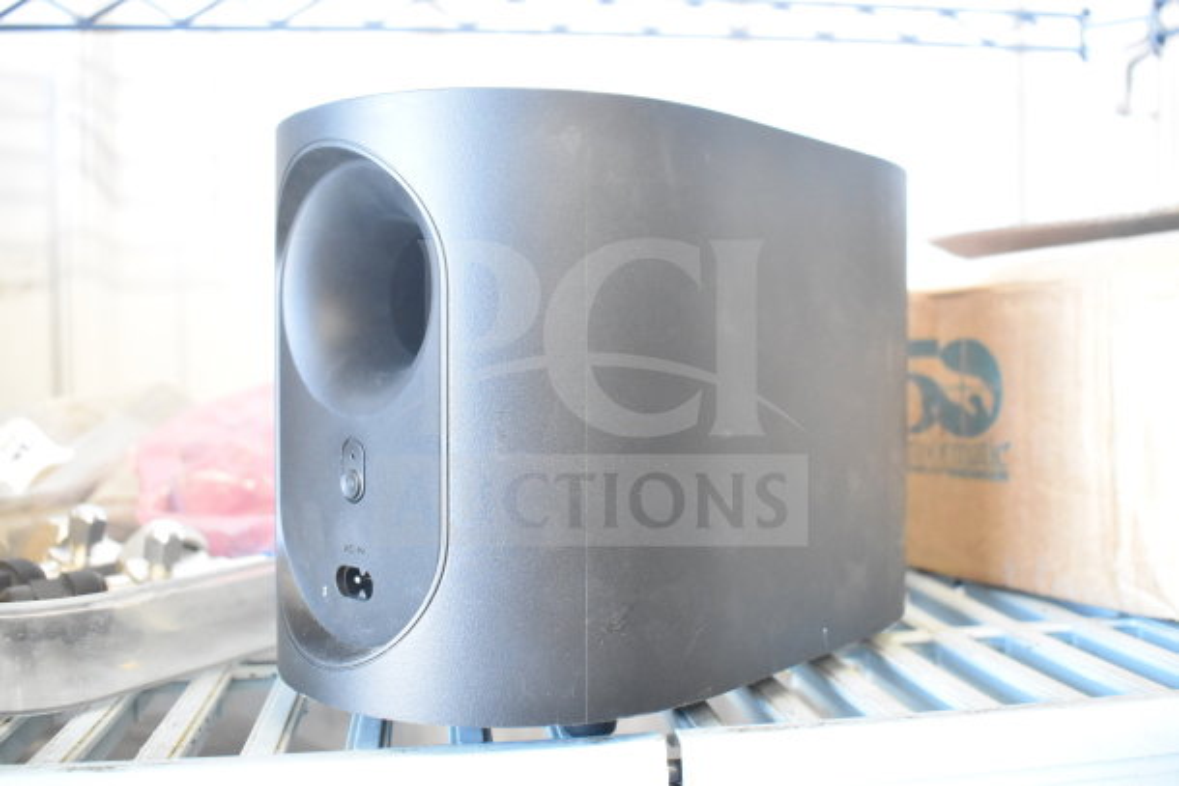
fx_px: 1130
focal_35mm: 34
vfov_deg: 38.4
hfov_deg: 55.1
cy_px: 393
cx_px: 590
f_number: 5
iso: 6400
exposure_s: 1/100
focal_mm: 23
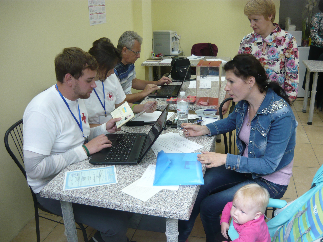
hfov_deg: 55.4
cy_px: 121
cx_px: 162
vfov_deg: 42.9
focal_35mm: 33
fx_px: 308
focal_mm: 5.5
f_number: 2.8
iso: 125
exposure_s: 1/30
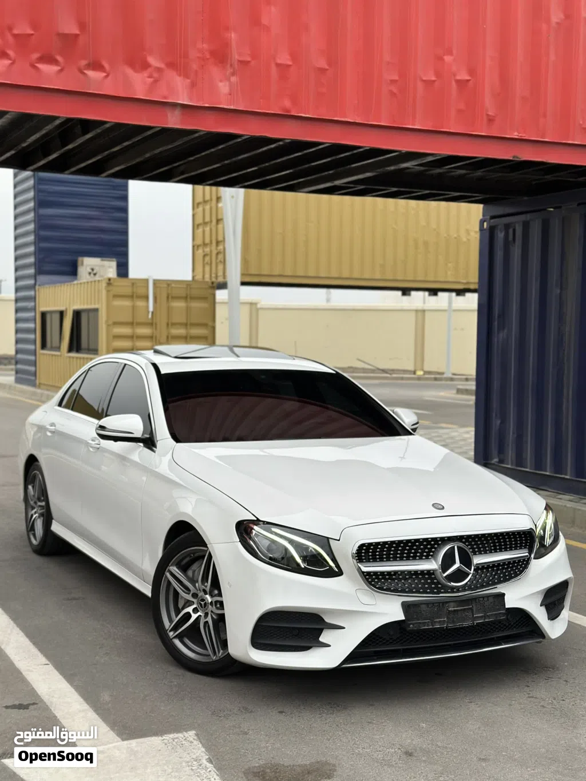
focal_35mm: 48
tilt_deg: -4.4
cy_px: 390
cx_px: 293
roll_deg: -0.2
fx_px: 1083
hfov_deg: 30.3
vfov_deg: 39.7
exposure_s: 1/1145
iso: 80
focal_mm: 6.86
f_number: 1.78
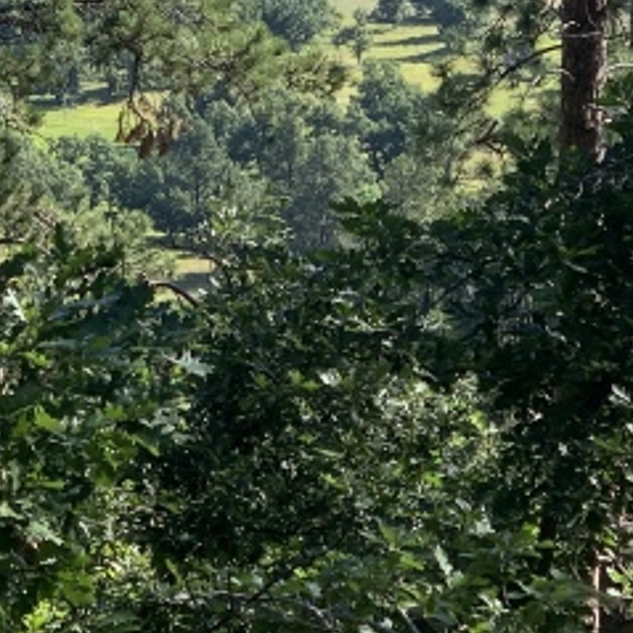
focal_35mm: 197
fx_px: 4076
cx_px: 117
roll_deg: +2.3
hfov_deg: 8.9
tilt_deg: -4.3
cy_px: -193
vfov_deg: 8.7
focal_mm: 6
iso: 16
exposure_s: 1/657
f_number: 2.4
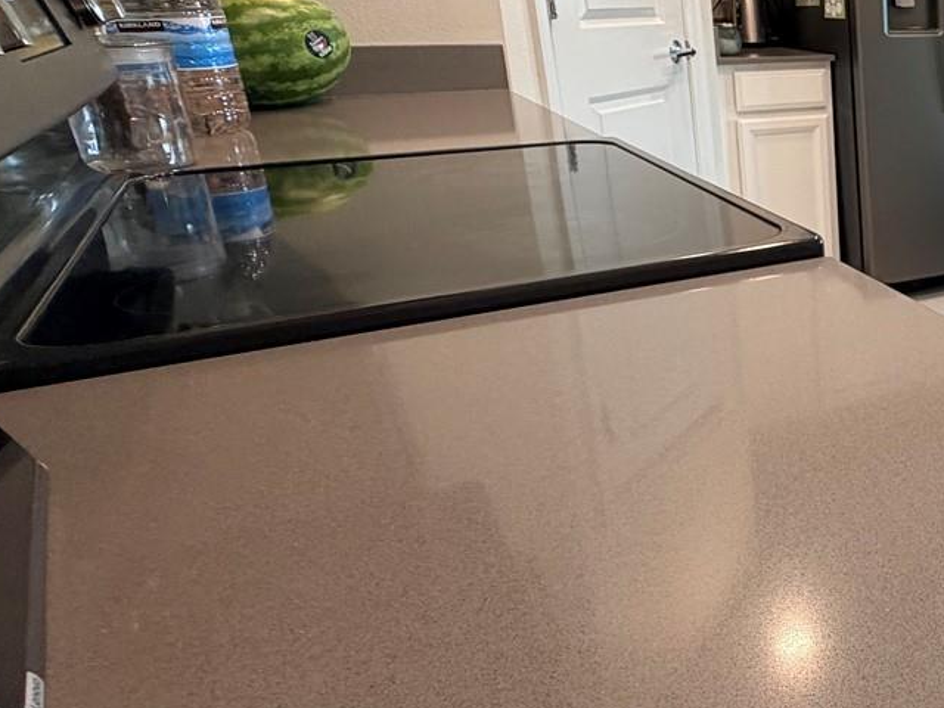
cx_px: 1066
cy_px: 280
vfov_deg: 40.5
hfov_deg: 40.9
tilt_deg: -16.9
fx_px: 954
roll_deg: -1.2
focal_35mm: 35
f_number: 2.2
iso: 250
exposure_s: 1/60
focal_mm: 2.22
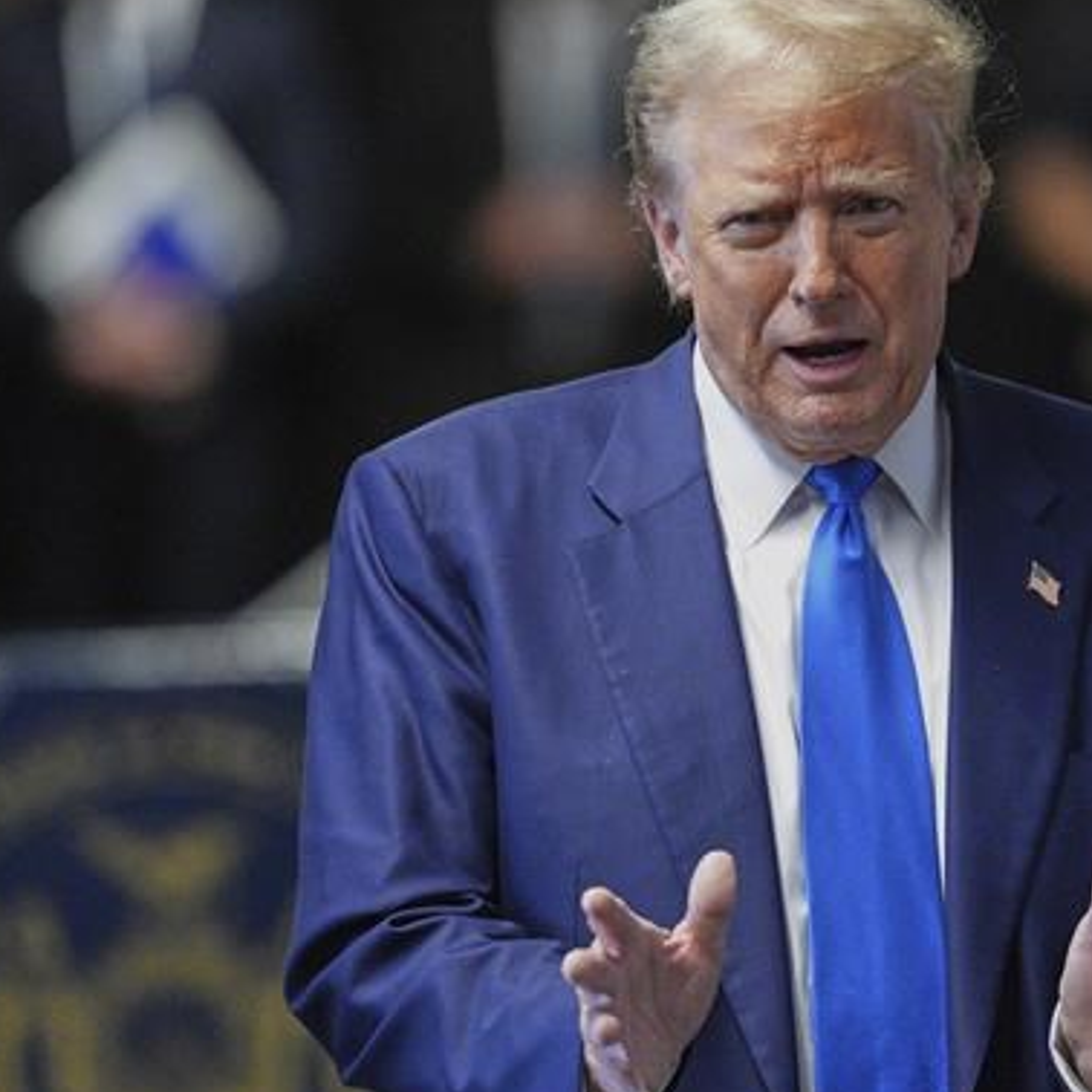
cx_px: 806
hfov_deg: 4.0
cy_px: 556
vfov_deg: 4.0
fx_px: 15632
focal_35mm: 438
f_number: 2.8
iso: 6400
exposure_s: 1/200
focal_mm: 300
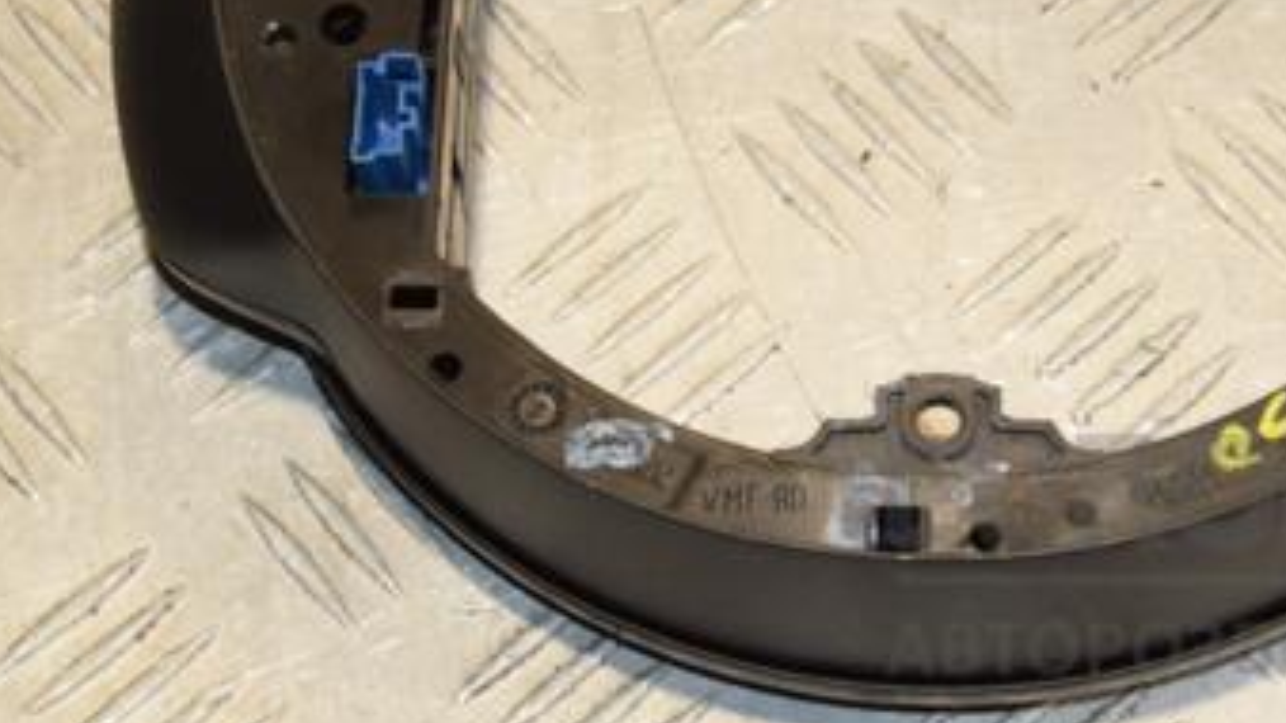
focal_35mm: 134
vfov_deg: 9.0
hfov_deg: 16.0
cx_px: 814
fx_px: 4569
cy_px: -15
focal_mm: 48
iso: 800
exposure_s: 1/200
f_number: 8
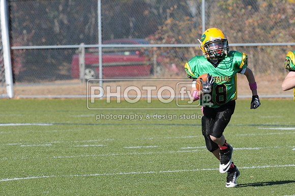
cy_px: 98
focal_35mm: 450
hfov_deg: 4.6
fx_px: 3682
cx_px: 148
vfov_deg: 3.0
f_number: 8
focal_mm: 300
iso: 200
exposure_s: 1/500
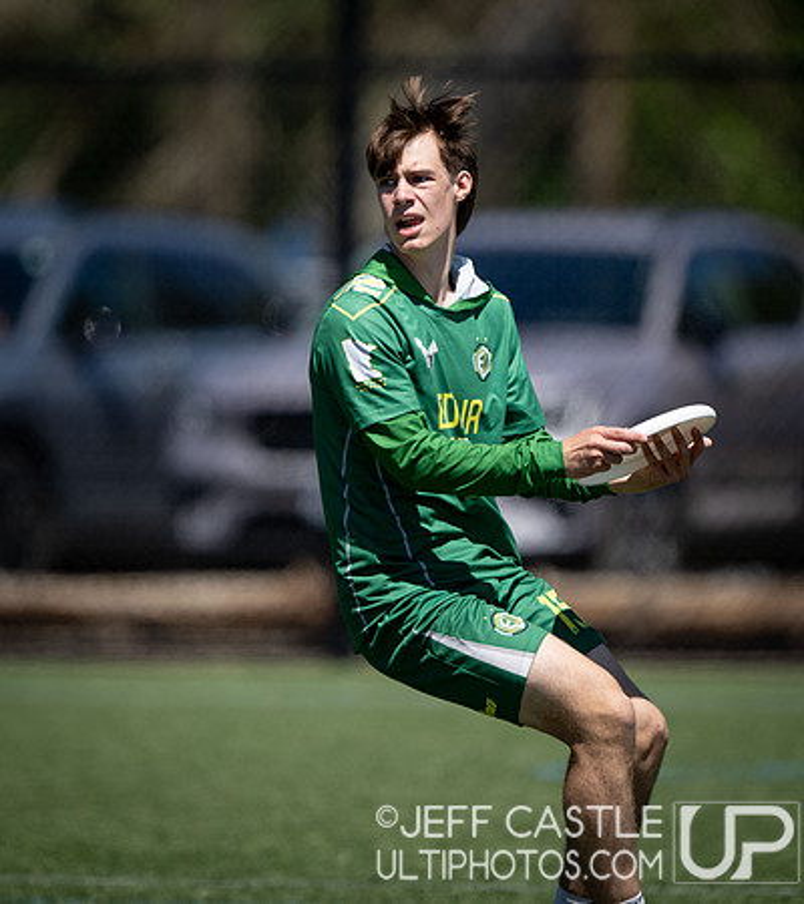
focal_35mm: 644
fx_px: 18009
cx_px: 316
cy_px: 373
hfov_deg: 2.6
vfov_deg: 2.9
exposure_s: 1/2000
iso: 80
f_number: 2.8
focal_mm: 400
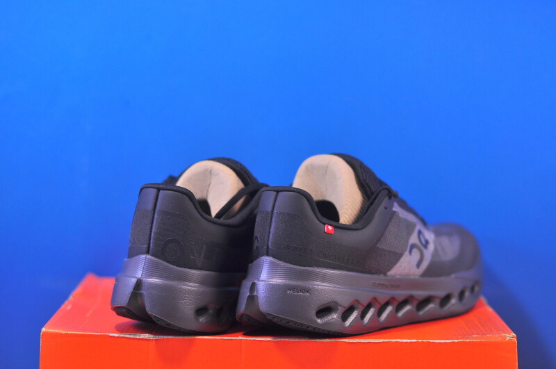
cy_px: 184
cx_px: 278
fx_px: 1157
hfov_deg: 27.0
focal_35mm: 75
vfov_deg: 18.1
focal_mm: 50
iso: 250
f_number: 2.2
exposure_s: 1/320
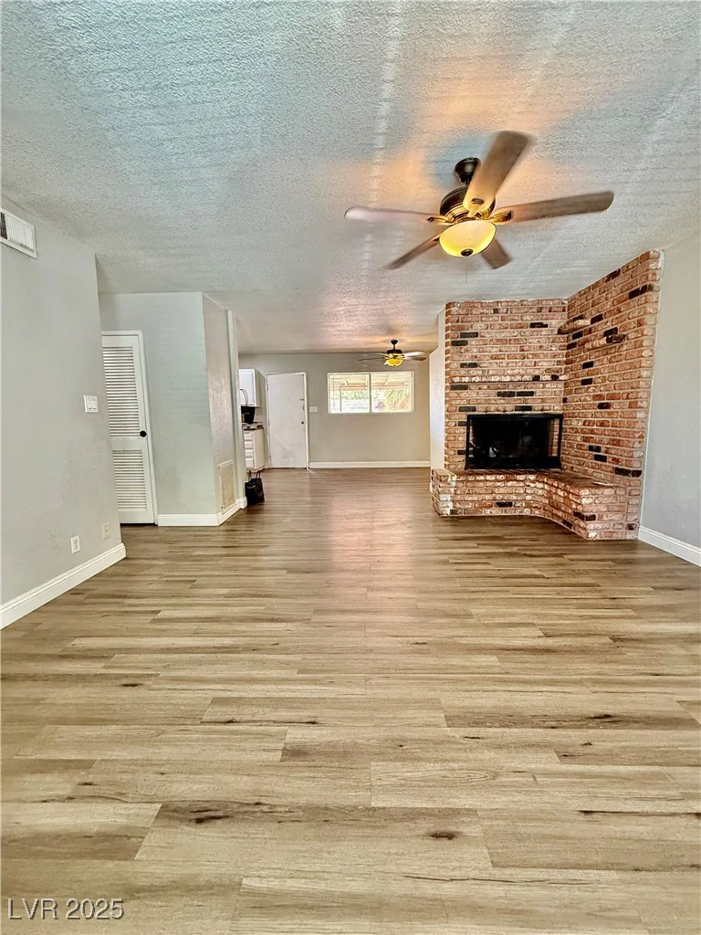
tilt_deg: -7.0
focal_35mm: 14
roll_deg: +0.5
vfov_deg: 102.1
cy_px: 468
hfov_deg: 85.7
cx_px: 350
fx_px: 378
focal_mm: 2.22
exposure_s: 1/60
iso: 500
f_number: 2.2
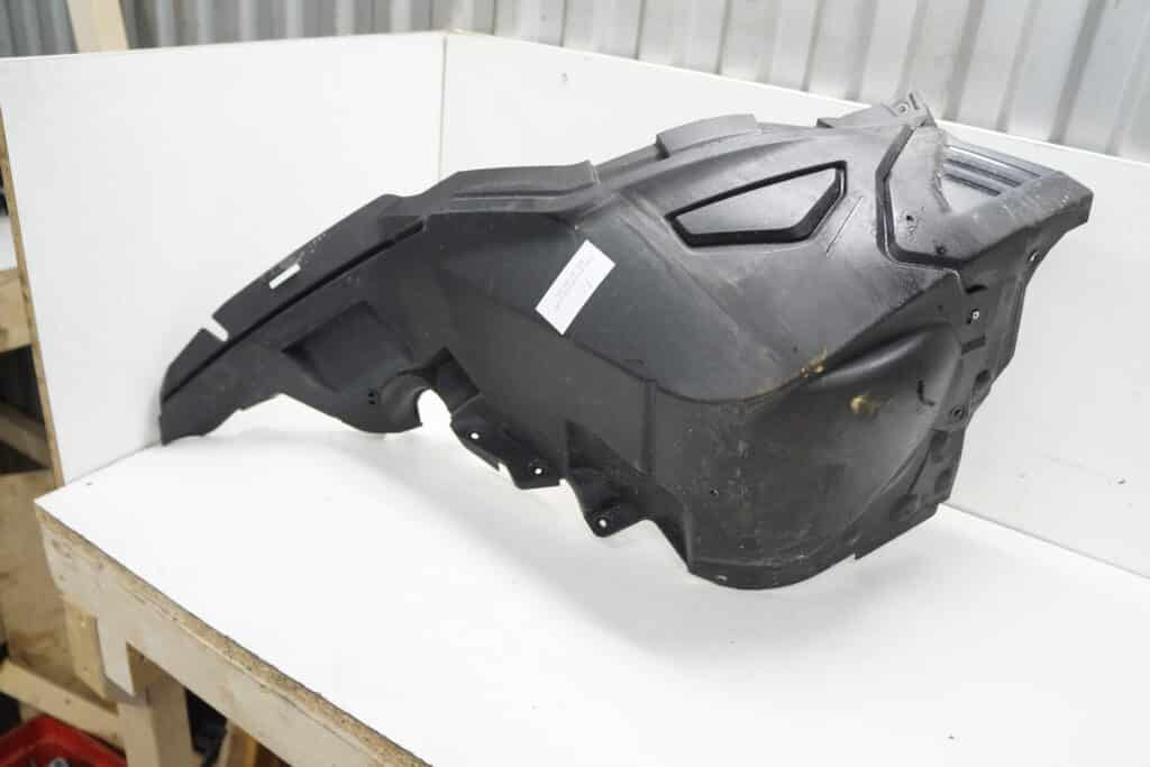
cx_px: 575
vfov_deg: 47.9
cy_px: 384
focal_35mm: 27
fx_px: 863
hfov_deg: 67.4
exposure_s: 1/60
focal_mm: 18
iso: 400
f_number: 3.5
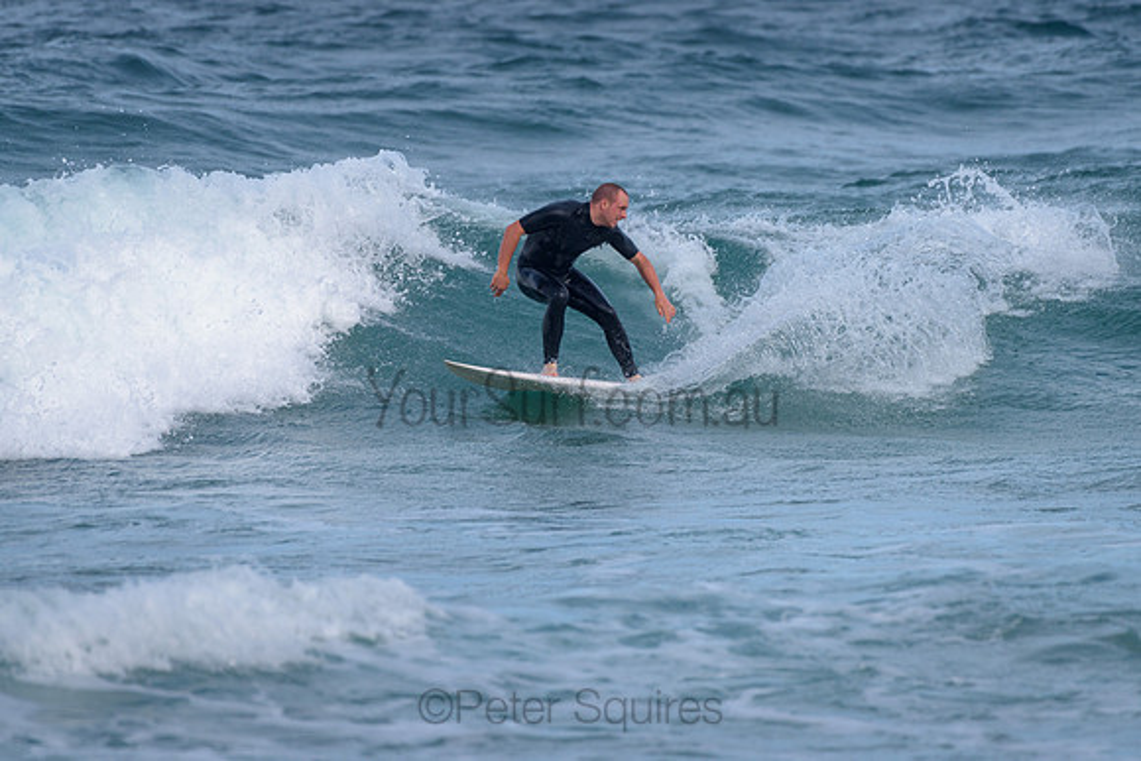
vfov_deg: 2.2
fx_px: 19424
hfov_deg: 3.4
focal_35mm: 613
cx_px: 564
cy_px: 295
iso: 220
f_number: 5.6
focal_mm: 500
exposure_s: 1/2000
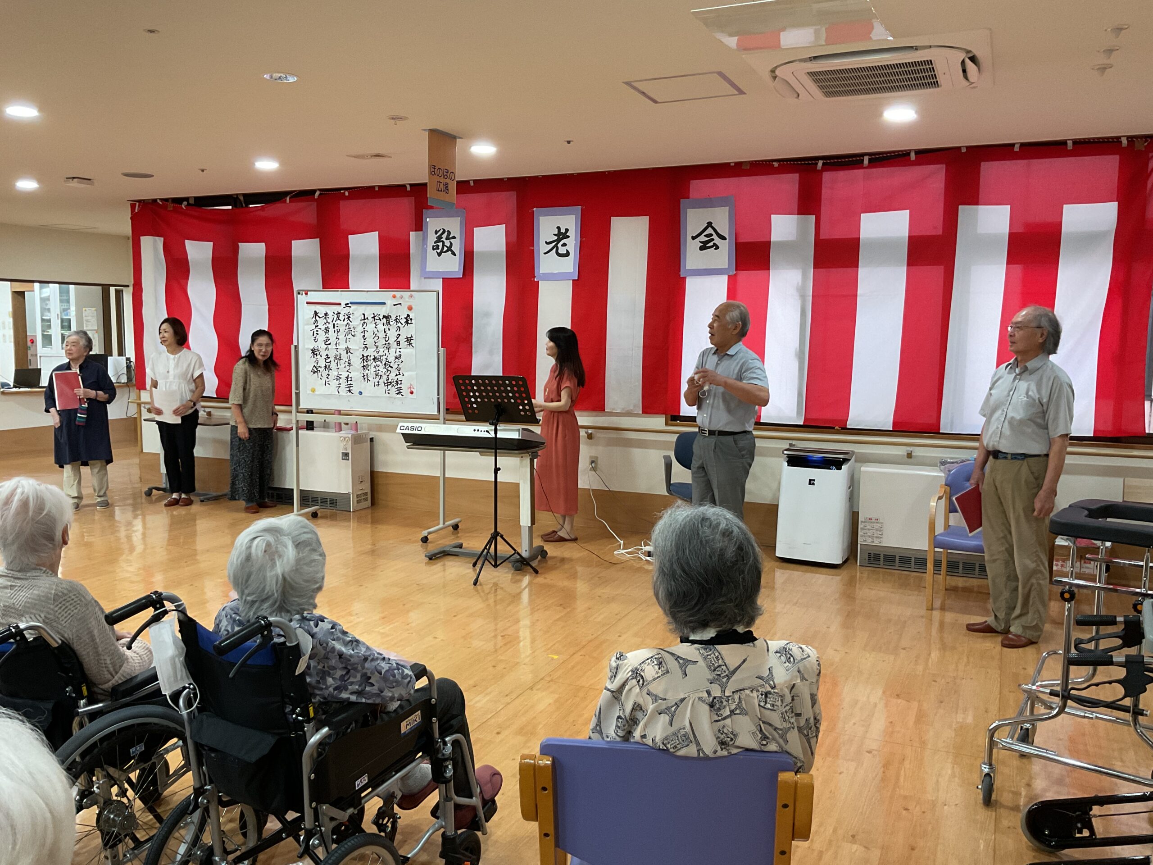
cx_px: 576
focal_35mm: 29
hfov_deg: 61.7
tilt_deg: -5.3
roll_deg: +0.2
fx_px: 966
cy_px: 432
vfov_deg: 48.2
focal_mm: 3
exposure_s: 1/60
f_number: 1.8
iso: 125
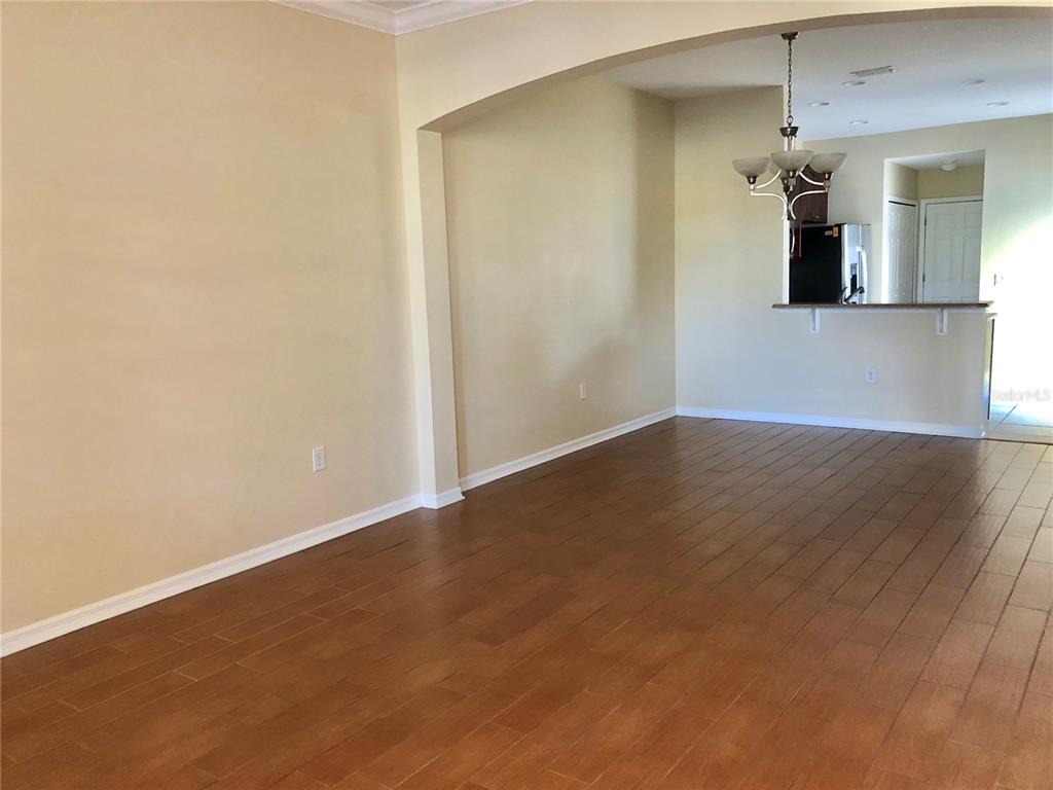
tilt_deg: -8.4
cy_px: 395
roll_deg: +1.9
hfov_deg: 63.4
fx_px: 852
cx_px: 526
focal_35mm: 28
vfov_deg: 49.7
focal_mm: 3.99
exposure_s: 1/15
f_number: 1.8
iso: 100
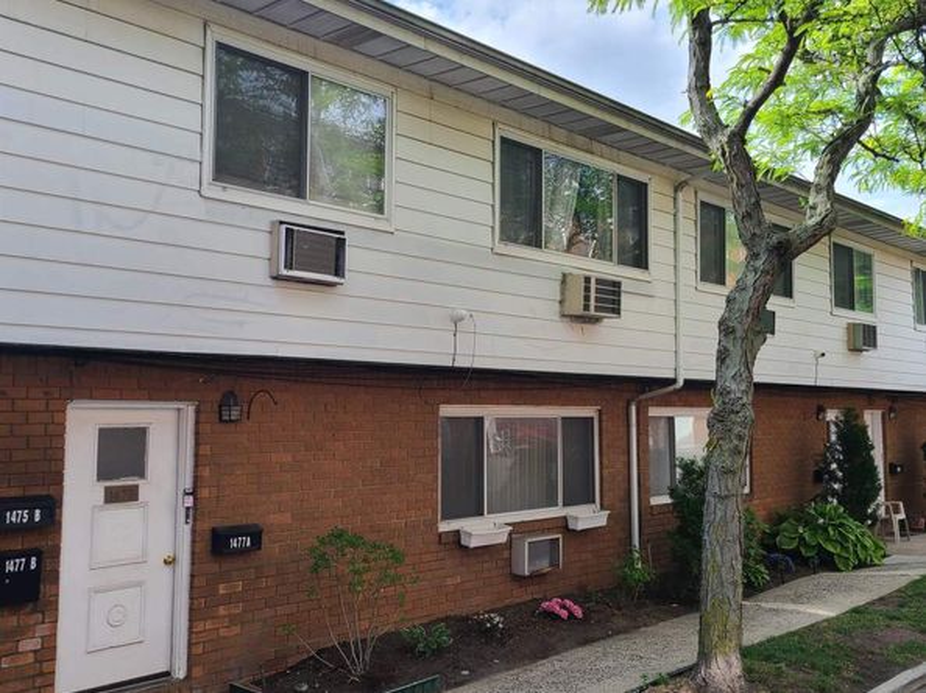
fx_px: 695
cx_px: 463
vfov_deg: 53.0
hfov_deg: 67.3
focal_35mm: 26
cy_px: 346
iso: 40
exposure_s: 1/545
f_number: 1.8
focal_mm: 5.4
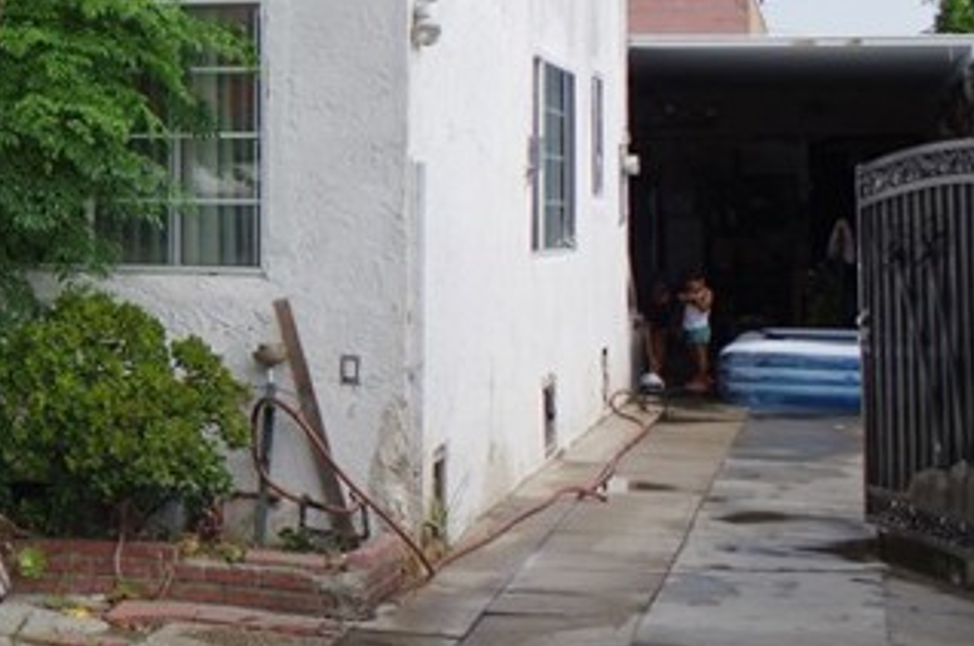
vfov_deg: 15.6
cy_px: 129
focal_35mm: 87
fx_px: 2350
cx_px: -564
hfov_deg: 19.7
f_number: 7.1
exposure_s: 1/320
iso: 200
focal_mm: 18
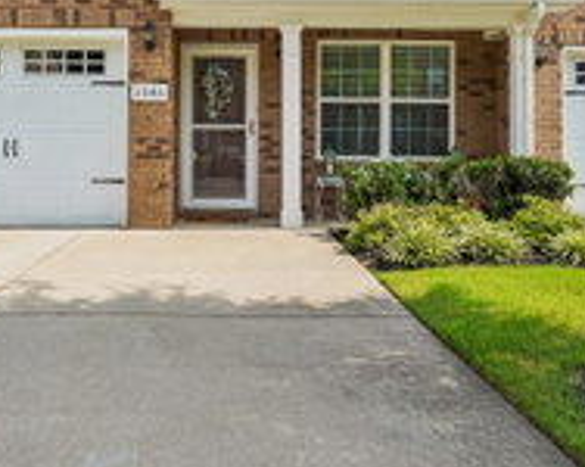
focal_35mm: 40
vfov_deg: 36.7
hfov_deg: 45.6
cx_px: 230
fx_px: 692
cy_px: 135
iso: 400
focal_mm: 20
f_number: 11
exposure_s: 1/350
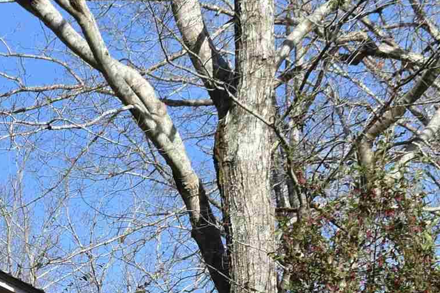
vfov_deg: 9.0
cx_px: -58
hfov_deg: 13.8
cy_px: 530
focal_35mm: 145
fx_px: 1771
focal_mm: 24
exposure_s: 1/250
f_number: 8
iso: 125
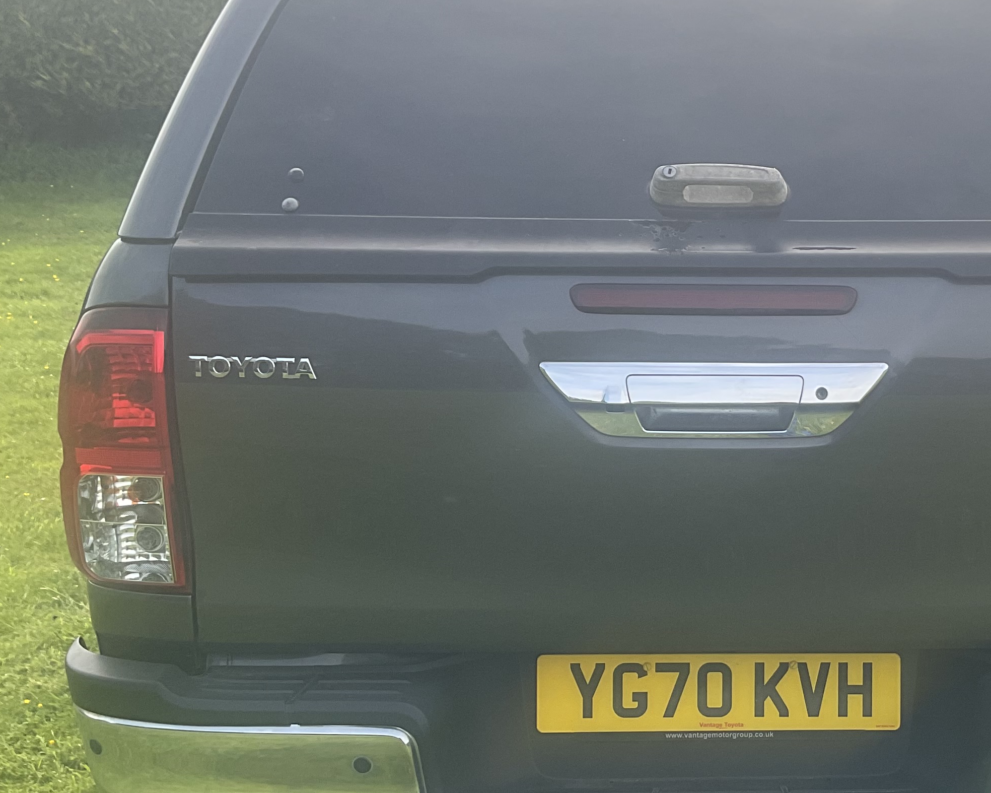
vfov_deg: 26.2
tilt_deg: -12.8
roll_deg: -1.5
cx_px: 856
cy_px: 476
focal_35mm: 58
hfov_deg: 31.3
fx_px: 1701
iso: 16
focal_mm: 3
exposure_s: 1/635
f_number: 1.8
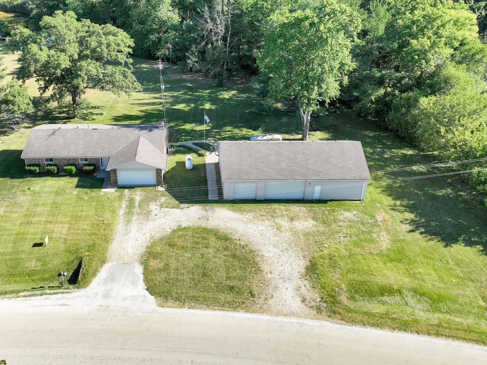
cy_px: 124
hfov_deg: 56.4
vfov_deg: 43.6
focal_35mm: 32
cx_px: 198
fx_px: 450
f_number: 2.8
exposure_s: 1/1000
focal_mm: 12.29
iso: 120
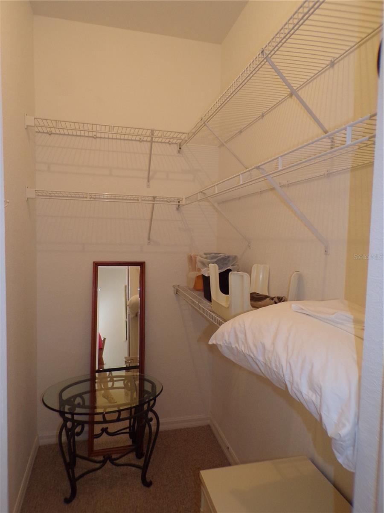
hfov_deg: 56.8
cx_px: 192
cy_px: 256
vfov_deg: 71.6
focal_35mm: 24
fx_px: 355
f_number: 3
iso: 200
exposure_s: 1/34
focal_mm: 4.3
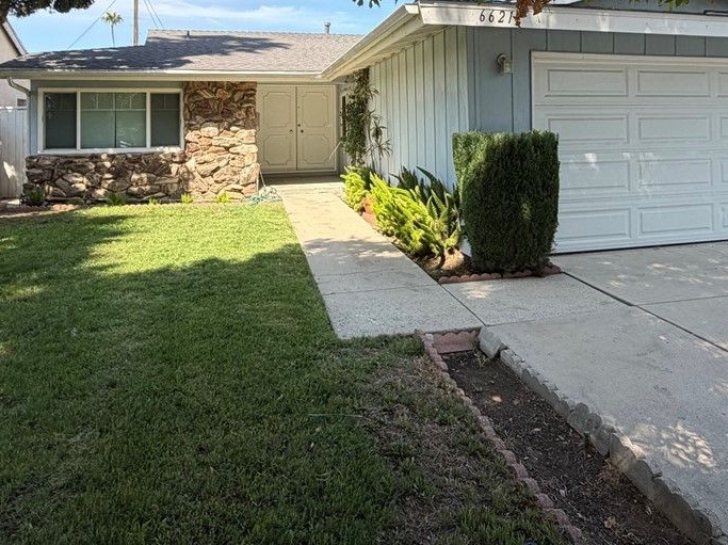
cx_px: 518
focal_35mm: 21
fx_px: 441
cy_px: 153
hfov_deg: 75.0
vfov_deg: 60.7
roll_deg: +1.1
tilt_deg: +0.9
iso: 40
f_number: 2.2
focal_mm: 2.22
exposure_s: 1/631
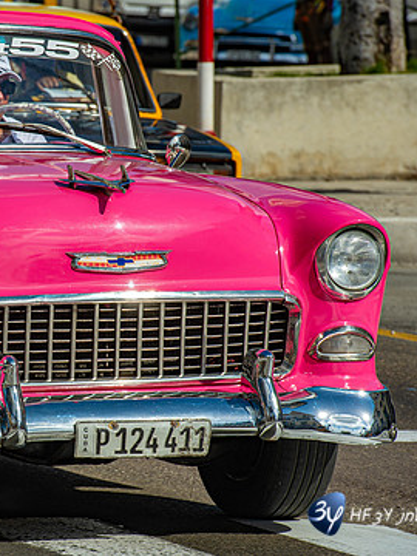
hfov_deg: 4.8
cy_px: 283
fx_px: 4979
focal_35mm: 310
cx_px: 5
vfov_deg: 6.4
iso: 100
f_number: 10
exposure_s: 1/400
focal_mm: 200
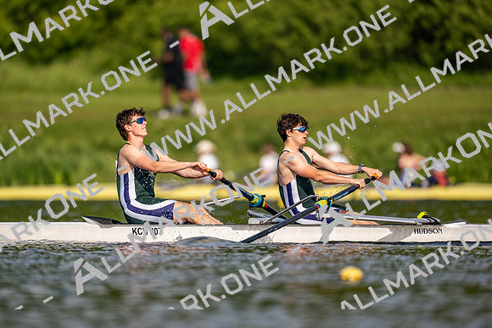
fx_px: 8202
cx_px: 246
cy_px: 164
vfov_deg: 2.3
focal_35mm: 600
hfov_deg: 3.4
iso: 250
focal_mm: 600
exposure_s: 1/2500
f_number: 4
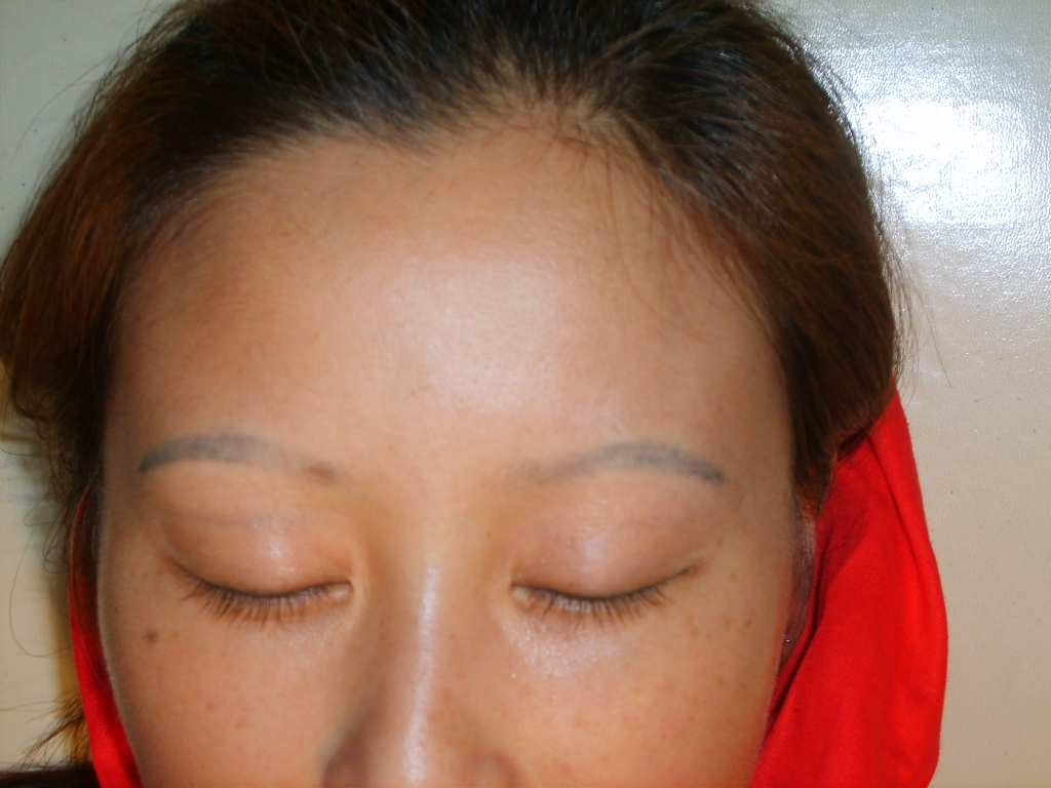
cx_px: 526
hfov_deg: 36.8
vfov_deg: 28.0
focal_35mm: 52
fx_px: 1579
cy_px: 394
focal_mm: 8.7
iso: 100
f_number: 3.3
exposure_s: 1/45
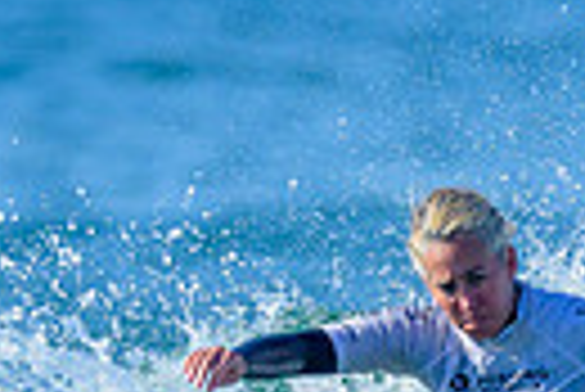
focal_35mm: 4882
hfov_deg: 0.4
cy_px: 727
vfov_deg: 0.3
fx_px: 79420
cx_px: 222
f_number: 6.3
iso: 320
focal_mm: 800
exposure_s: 1/2000
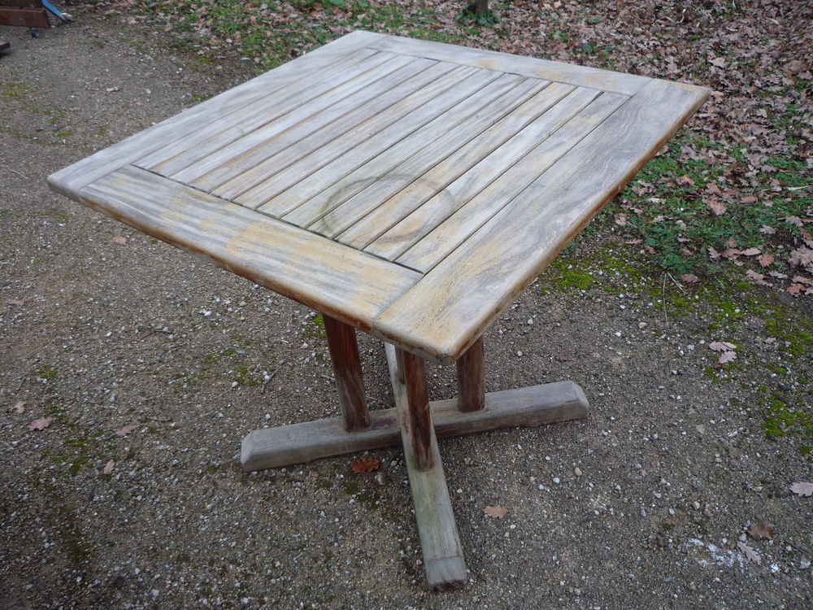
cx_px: 406
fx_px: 705
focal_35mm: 30
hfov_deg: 60.0
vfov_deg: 46.8
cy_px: 305
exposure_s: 1/50
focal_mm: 5.2
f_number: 3.3
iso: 100
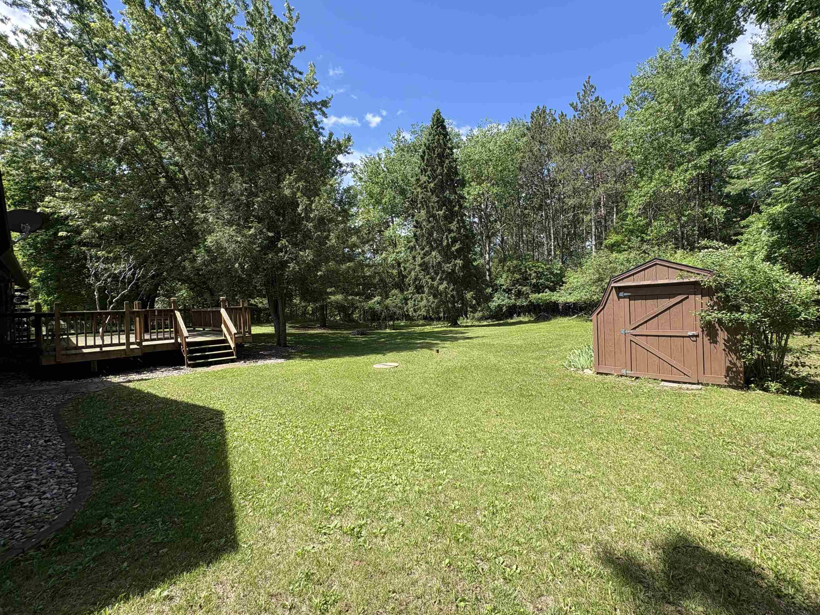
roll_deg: +1.8
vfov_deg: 81.7
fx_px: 355
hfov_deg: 98.1
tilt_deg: -0.6
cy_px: 309
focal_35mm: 15
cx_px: 426
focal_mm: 2.22
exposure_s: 1/587
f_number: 2.2
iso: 40
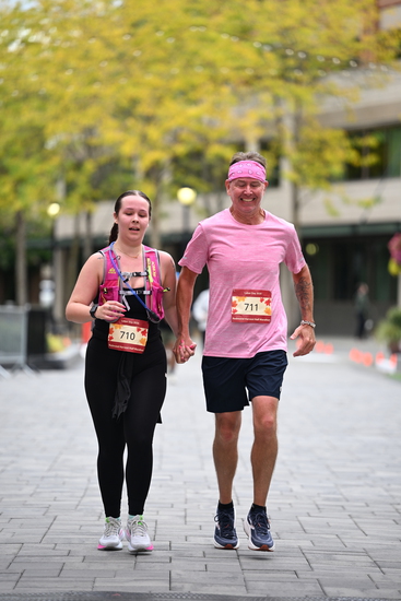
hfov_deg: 8.9
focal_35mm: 155
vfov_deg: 13.2
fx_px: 2588
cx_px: 200
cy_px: 300
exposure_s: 1/1600
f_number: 2.8
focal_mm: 155
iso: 640
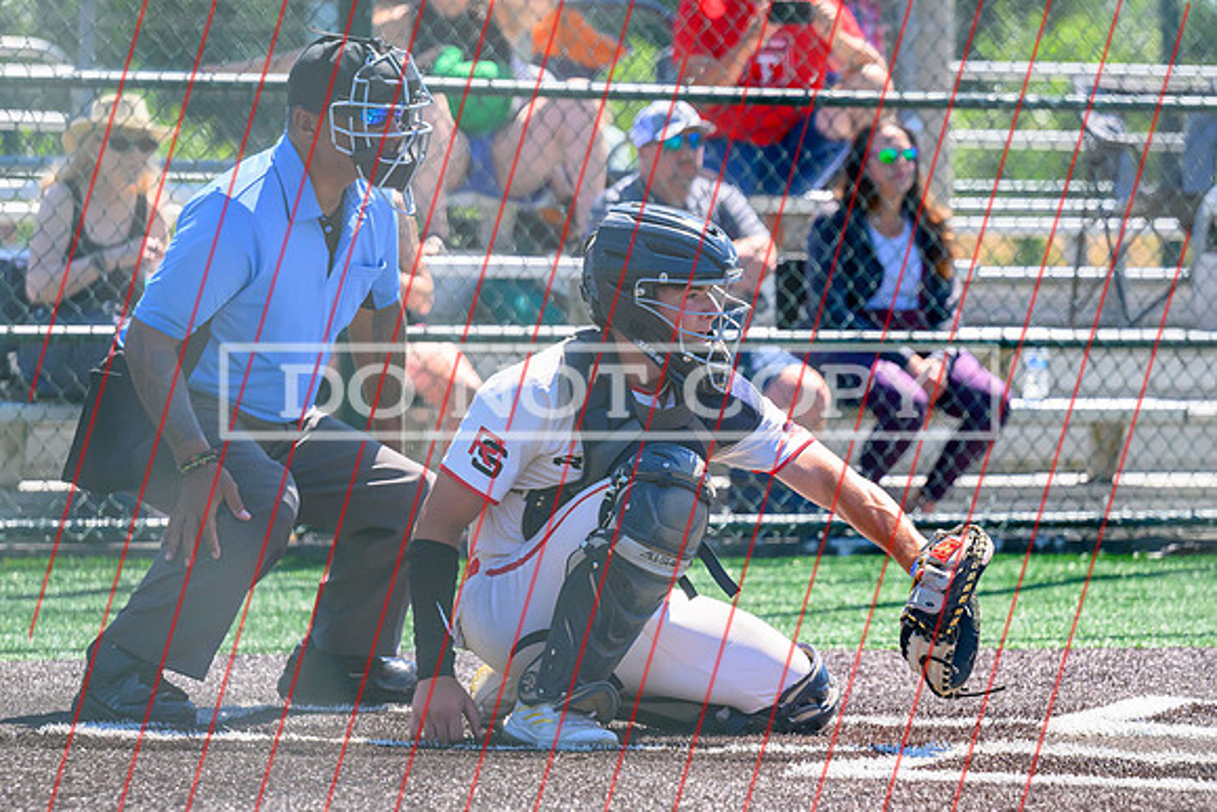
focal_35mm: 229
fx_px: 7744
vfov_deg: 6.0
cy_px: 519
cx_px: 730
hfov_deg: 9.0
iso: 1250
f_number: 5
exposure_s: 1/3200
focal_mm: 165
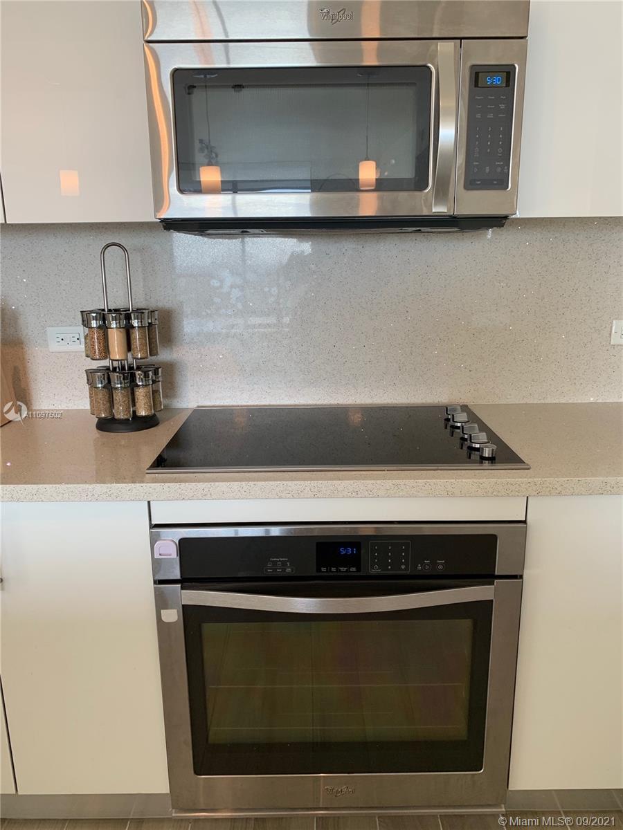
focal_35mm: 26
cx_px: 312
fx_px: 624
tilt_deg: -13.4
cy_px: 415
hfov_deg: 53.1
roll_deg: +0.3
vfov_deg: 67.3
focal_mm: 4.25
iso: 50
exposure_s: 1/60
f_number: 1.8
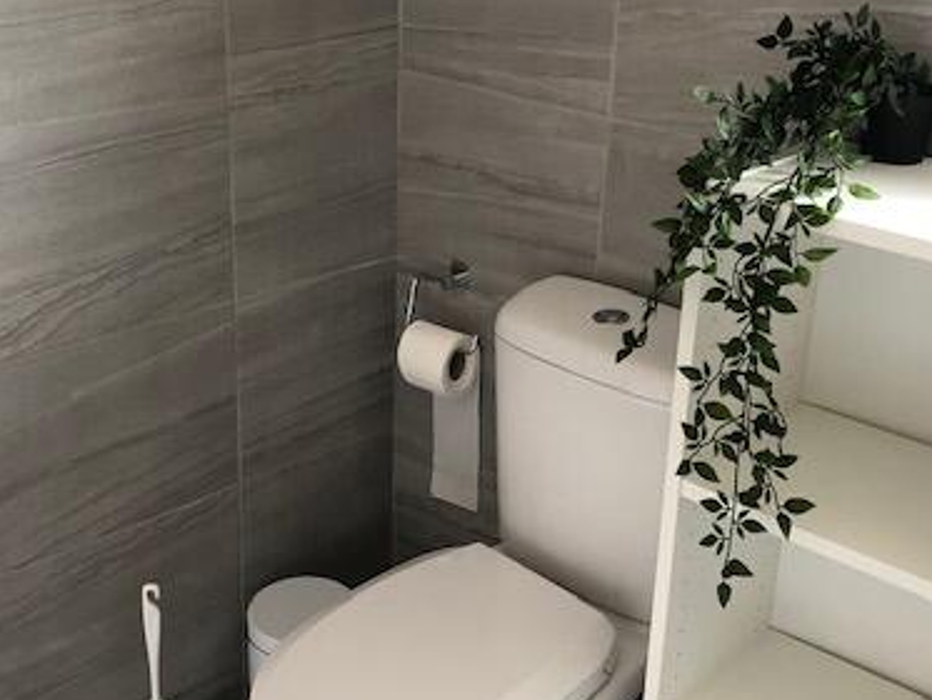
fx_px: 1293
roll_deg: -1.1
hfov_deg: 39.6
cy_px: 292
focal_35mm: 48
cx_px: 437
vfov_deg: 30.2
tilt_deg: -20.9
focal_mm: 3.99
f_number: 1.8
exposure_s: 1/15
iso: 64
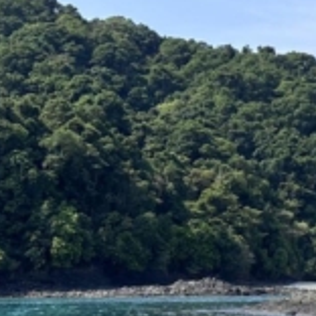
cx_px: 607
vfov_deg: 18.0
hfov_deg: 15.1
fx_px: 991
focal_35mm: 96
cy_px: 80
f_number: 1.78
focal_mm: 6.86
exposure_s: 1/4545
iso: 80
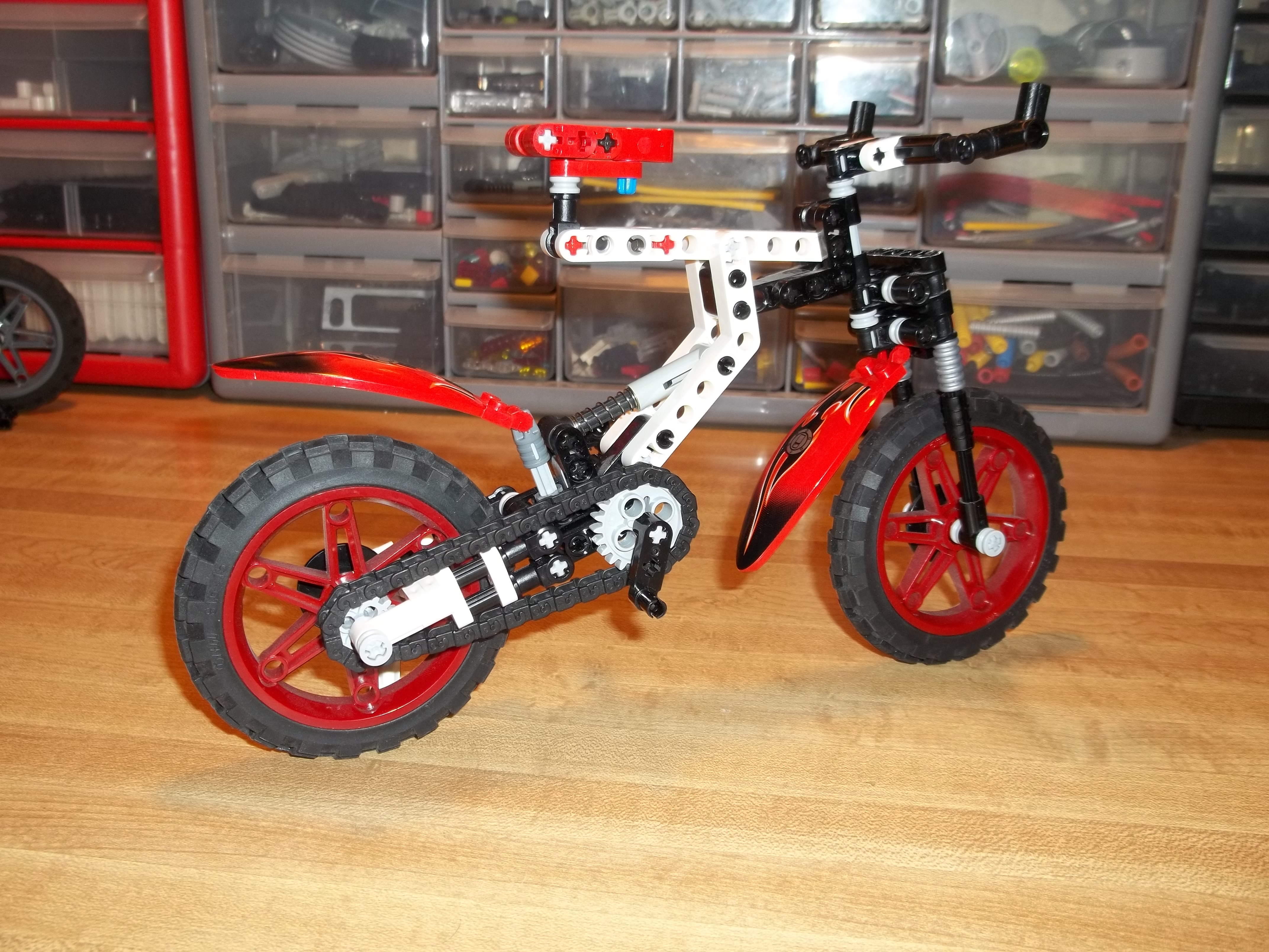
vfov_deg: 42.9
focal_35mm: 33
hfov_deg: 55.4
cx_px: 634
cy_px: 476
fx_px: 1210
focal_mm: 5.9
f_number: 3.3
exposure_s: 1/30
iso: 64
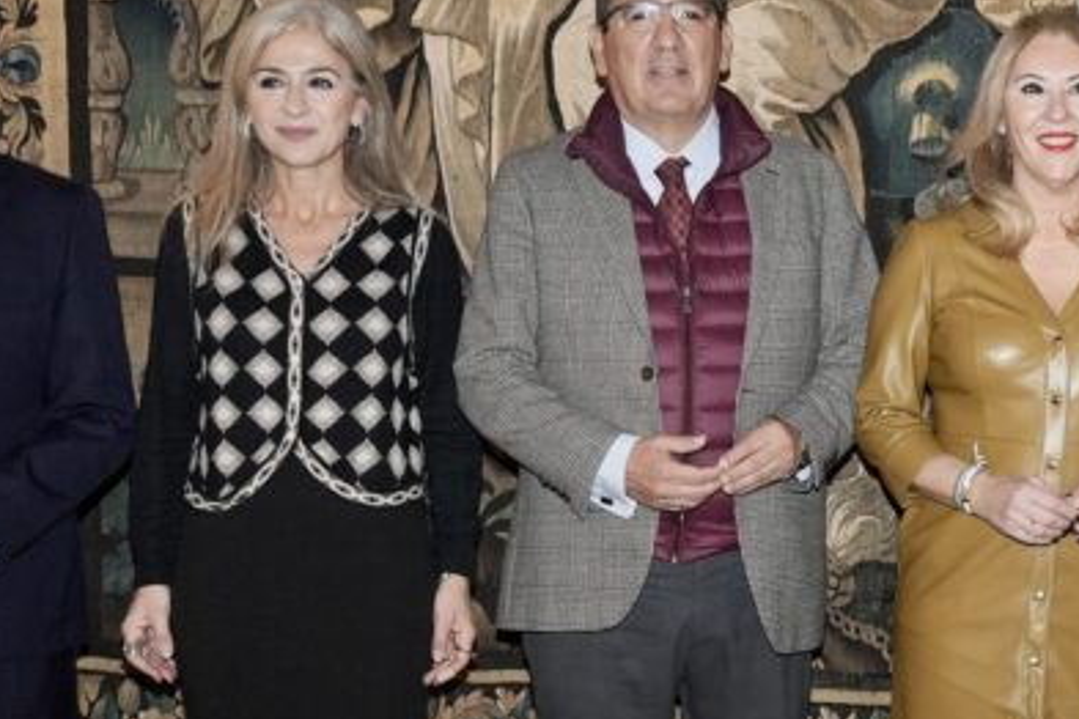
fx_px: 2577
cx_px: 1021
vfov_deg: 15.9
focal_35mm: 86
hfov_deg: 22.9
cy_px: 447
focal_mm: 33
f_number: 2.8
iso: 1250
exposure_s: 1/200
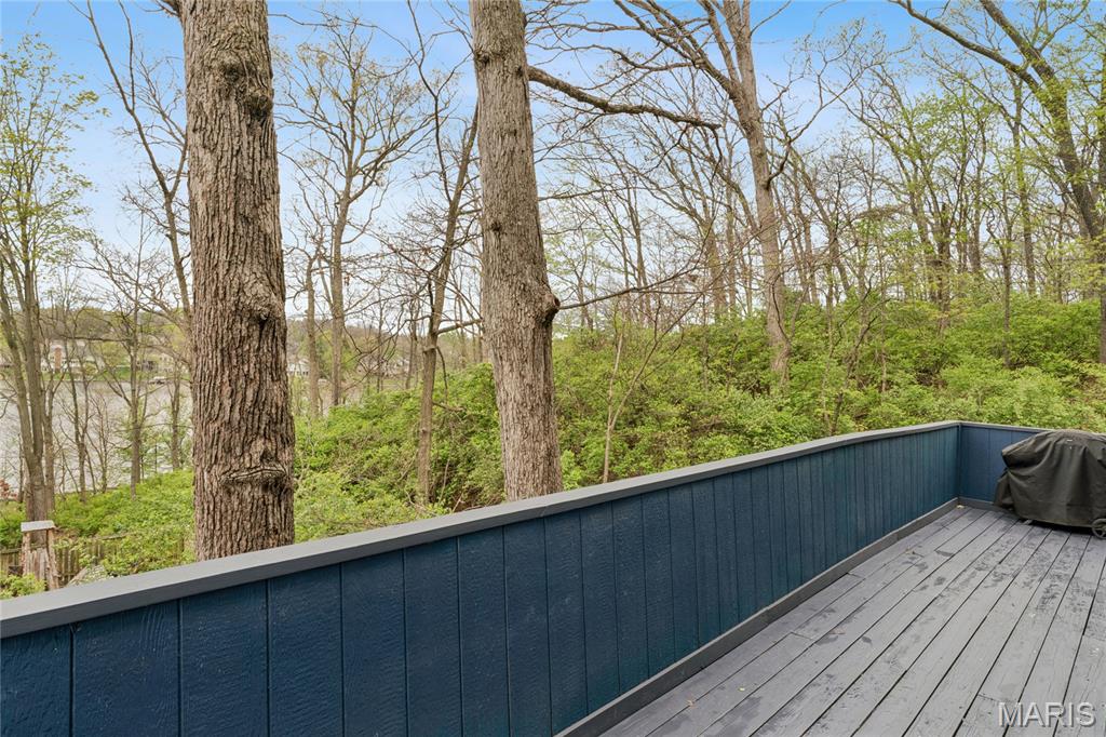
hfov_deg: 88.8
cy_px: 368
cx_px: 553
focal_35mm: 18
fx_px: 565
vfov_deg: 66.2
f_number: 22
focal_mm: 18.4
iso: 100
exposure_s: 1/4
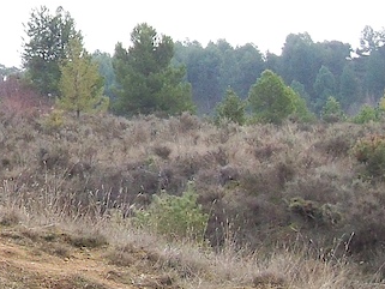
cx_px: -128
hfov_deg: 14.1
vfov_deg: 11.1
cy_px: 116
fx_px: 1491
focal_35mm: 134
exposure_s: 1/500
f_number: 3.7
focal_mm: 7.5
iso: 320
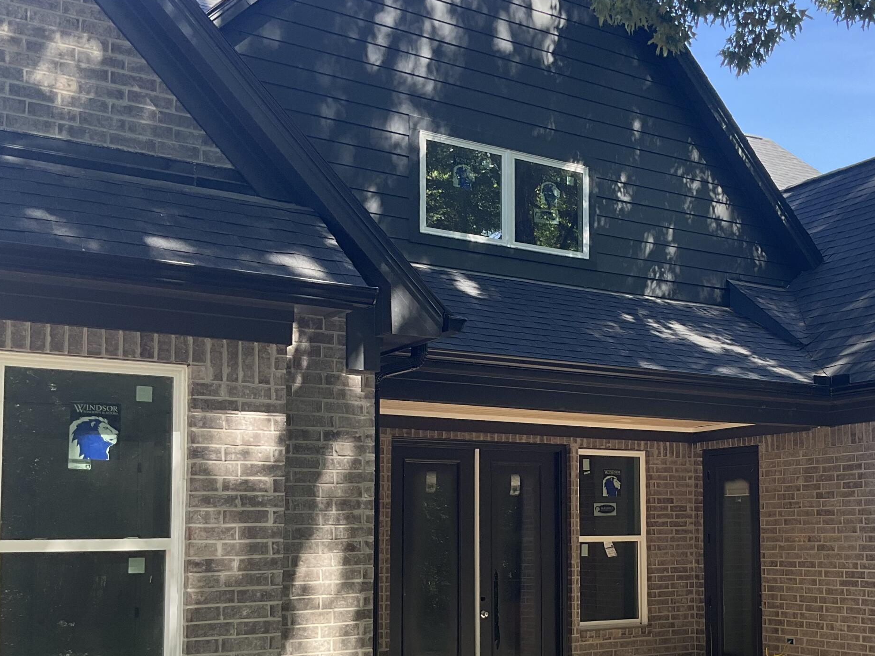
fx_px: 1188
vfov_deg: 30.6
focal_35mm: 47
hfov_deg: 39.9
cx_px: 593
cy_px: 450
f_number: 1.8
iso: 25
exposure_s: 1/172
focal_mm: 3
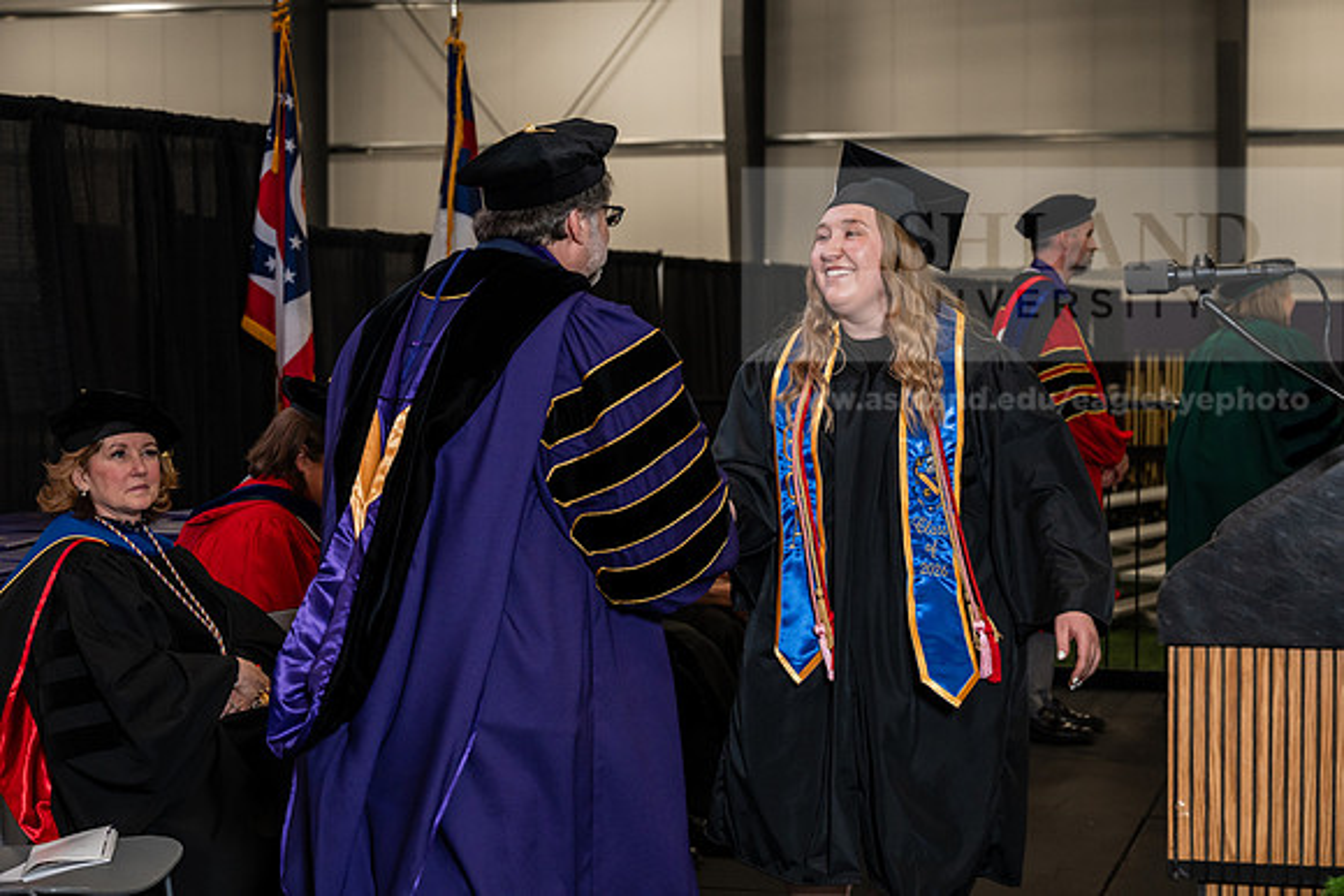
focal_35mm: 70
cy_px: 448
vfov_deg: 19.5
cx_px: 672
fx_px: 2614
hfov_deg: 28.8
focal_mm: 70
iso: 1250
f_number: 5
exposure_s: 1/200
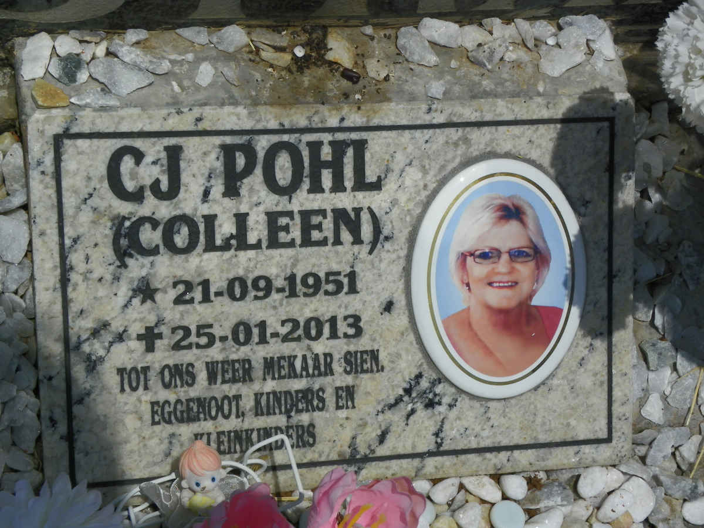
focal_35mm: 78
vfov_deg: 18.9
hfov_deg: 25.0
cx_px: 352
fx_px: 1586
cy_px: 264
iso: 64
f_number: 8
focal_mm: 13.8
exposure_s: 1/640
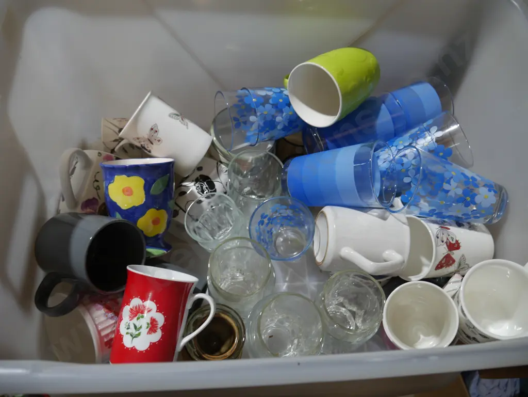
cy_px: 198
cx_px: 264
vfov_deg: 49.8
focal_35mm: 28
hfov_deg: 63.4
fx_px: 427
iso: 200
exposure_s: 1/80
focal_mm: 14
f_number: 3.5
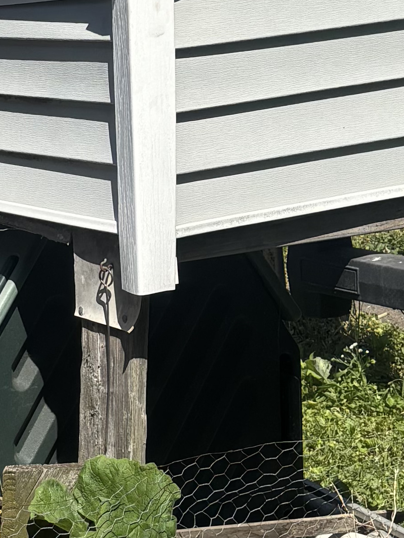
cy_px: 120
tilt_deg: -8.4
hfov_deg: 11.6
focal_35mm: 124
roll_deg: +2.0
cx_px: -124
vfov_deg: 15.8
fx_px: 1930
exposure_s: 1/3650
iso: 50
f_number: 1.6
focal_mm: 5.96
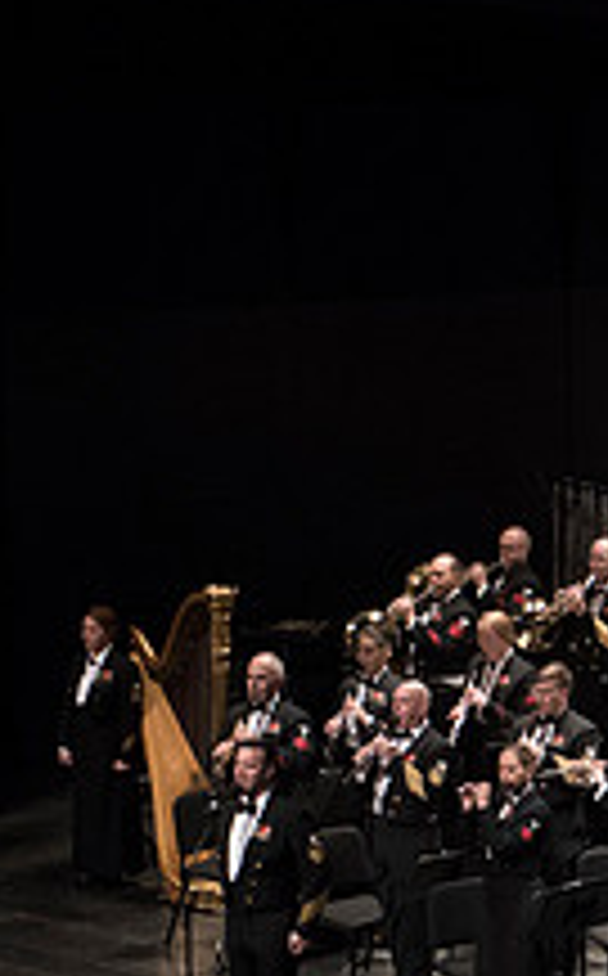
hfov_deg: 6.7
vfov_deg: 11.0
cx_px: 1067
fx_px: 5081
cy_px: 695
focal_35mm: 191
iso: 4000
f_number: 2.8
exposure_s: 1/640
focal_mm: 70
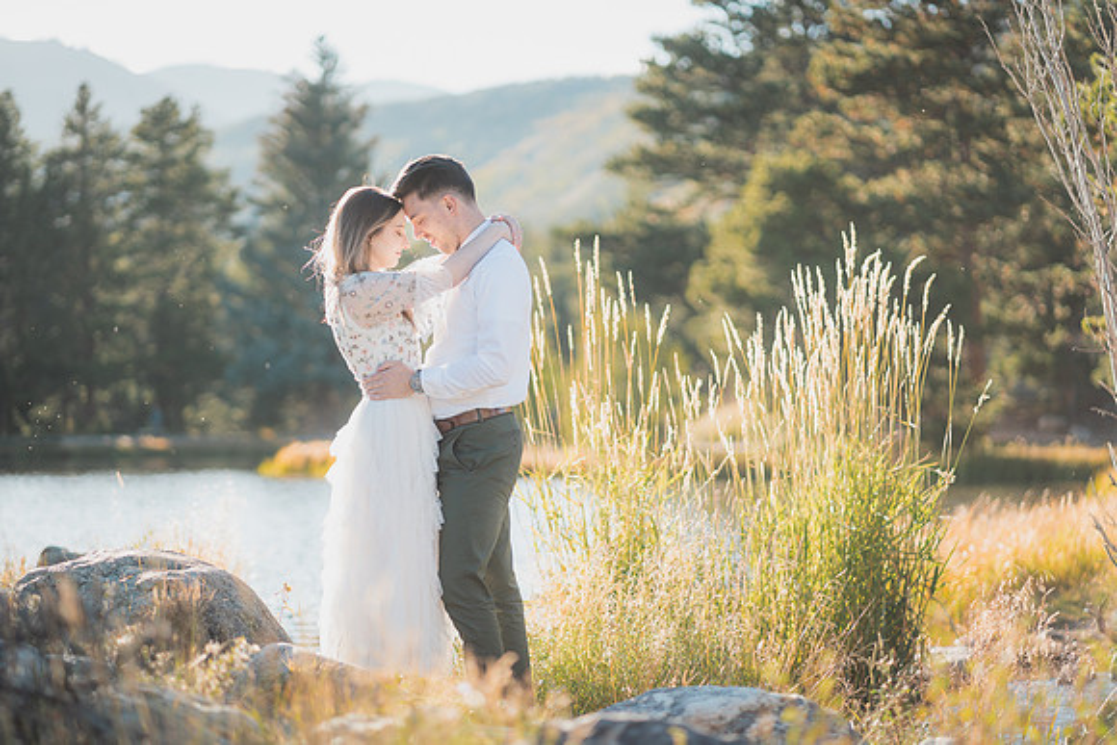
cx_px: 558
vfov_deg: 15.8
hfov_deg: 23.6
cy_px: 372
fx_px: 2678
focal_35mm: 86
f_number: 1.8
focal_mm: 85
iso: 200
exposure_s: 1/1250
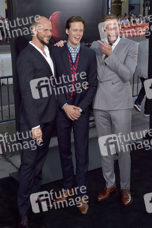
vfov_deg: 39.6
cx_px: 76
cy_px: 114
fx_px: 316
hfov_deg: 27.0
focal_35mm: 50
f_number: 6.3
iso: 800
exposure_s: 1/320
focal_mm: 50
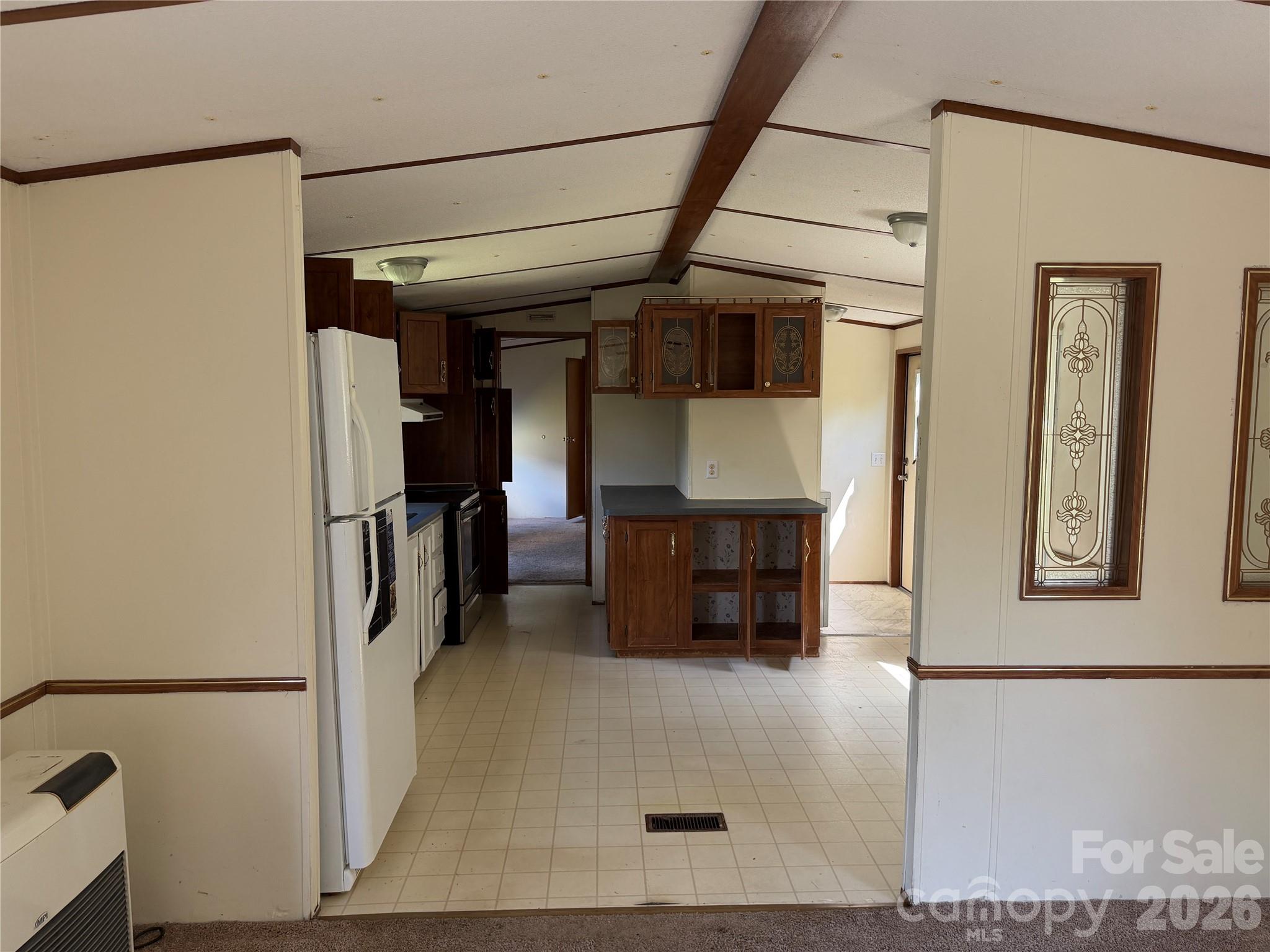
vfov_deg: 56.8
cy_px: 476
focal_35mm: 24
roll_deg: +0.5
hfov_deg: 71.6
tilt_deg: -5.2
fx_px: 881
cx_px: 635
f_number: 1.78
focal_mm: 6.76
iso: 200
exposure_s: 1/185
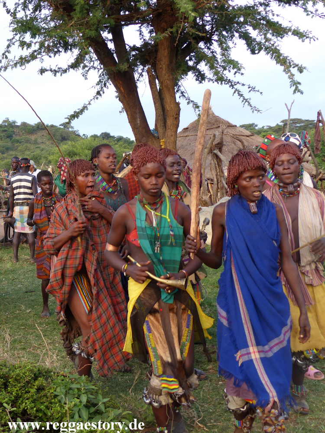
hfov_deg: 30.9
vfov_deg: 40.4
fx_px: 588
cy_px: 216
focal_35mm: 47
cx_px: 162
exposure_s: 1/125
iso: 100
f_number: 2.8
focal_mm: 8.4
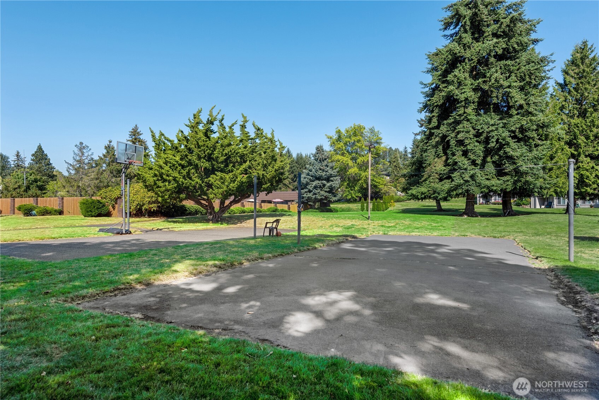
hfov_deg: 81.2
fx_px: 349
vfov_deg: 59.5
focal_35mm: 21
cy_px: 200
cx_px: 300
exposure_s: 1/640
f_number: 8
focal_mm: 21
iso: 200
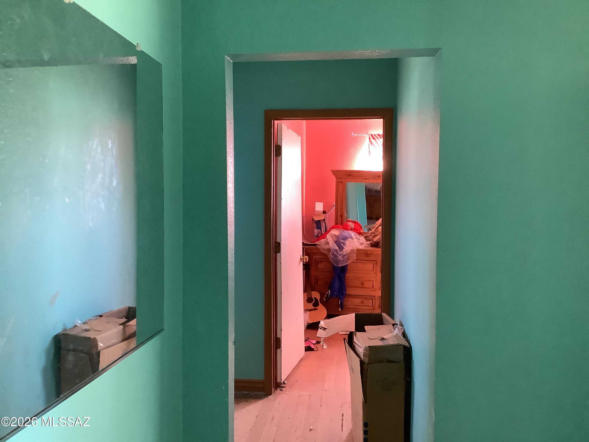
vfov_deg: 45.4
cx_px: 294
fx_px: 527
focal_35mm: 31
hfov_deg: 58.4
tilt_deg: -3.6
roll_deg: +0.3
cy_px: 221
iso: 320
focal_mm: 3.3
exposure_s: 1/60
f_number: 2.4
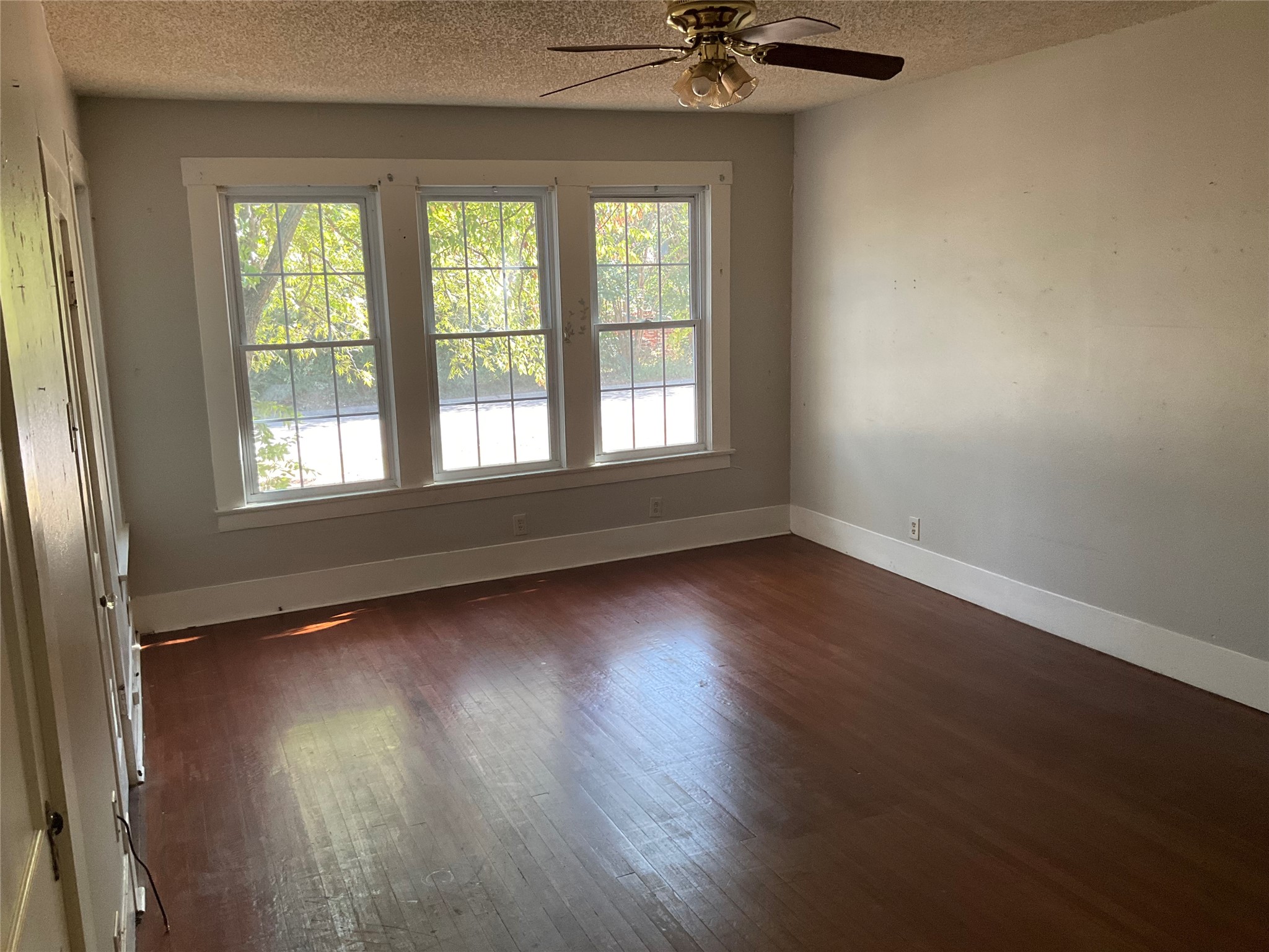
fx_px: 1063
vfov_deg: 48.2
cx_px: 634
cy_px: 476
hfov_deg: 61.7
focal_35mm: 29
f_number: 1.8
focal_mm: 3
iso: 80
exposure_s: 1/60
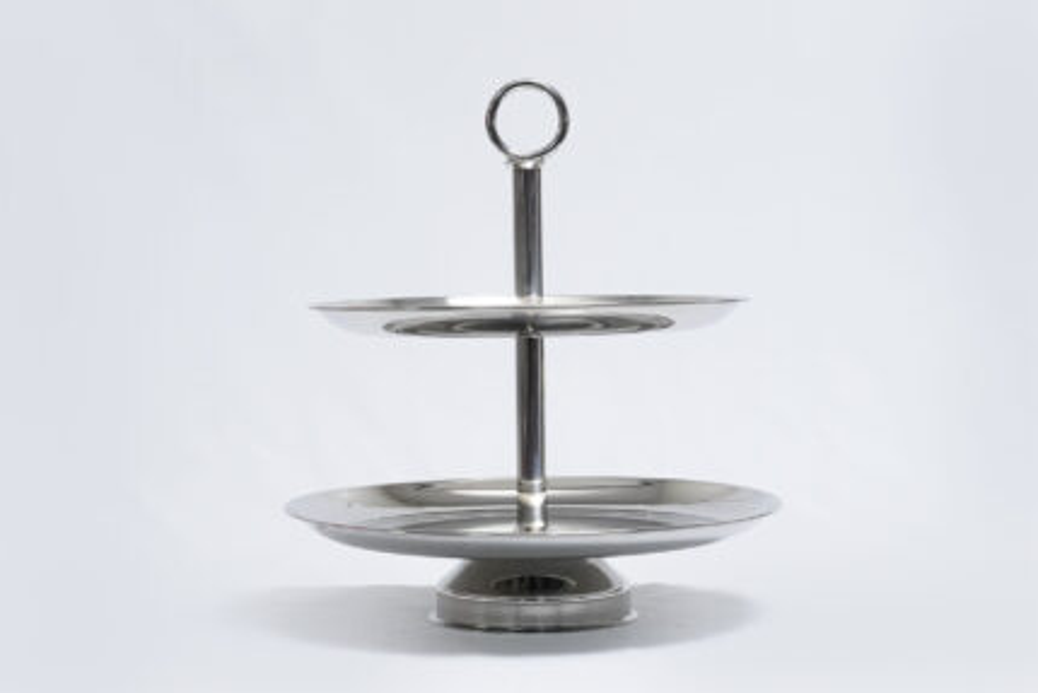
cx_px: 519
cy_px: 346
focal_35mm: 85
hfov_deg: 23.9
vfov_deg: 16.1
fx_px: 2452
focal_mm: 57
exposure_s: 1/125
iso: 3200
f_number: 10
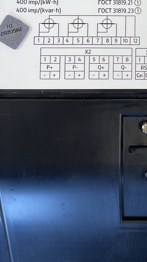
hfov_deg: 16.5
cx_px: 160
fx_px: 492
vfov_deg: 28.4
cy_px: 20
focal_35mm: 71
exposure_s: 1/100
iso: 64
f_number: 1.6
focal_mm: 5.1
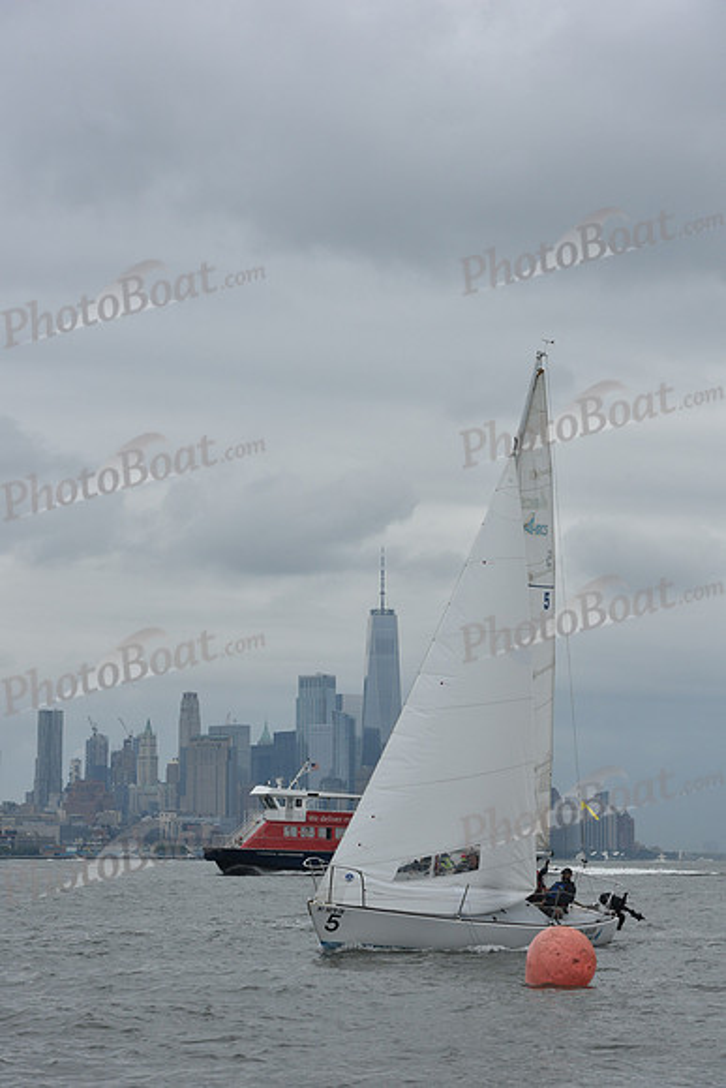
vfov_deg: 22.1
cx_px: 363
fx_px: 2781
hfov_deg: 14.9
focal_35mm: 92
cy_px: 544
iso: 400
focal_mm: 92
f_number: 8
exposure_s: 1/800
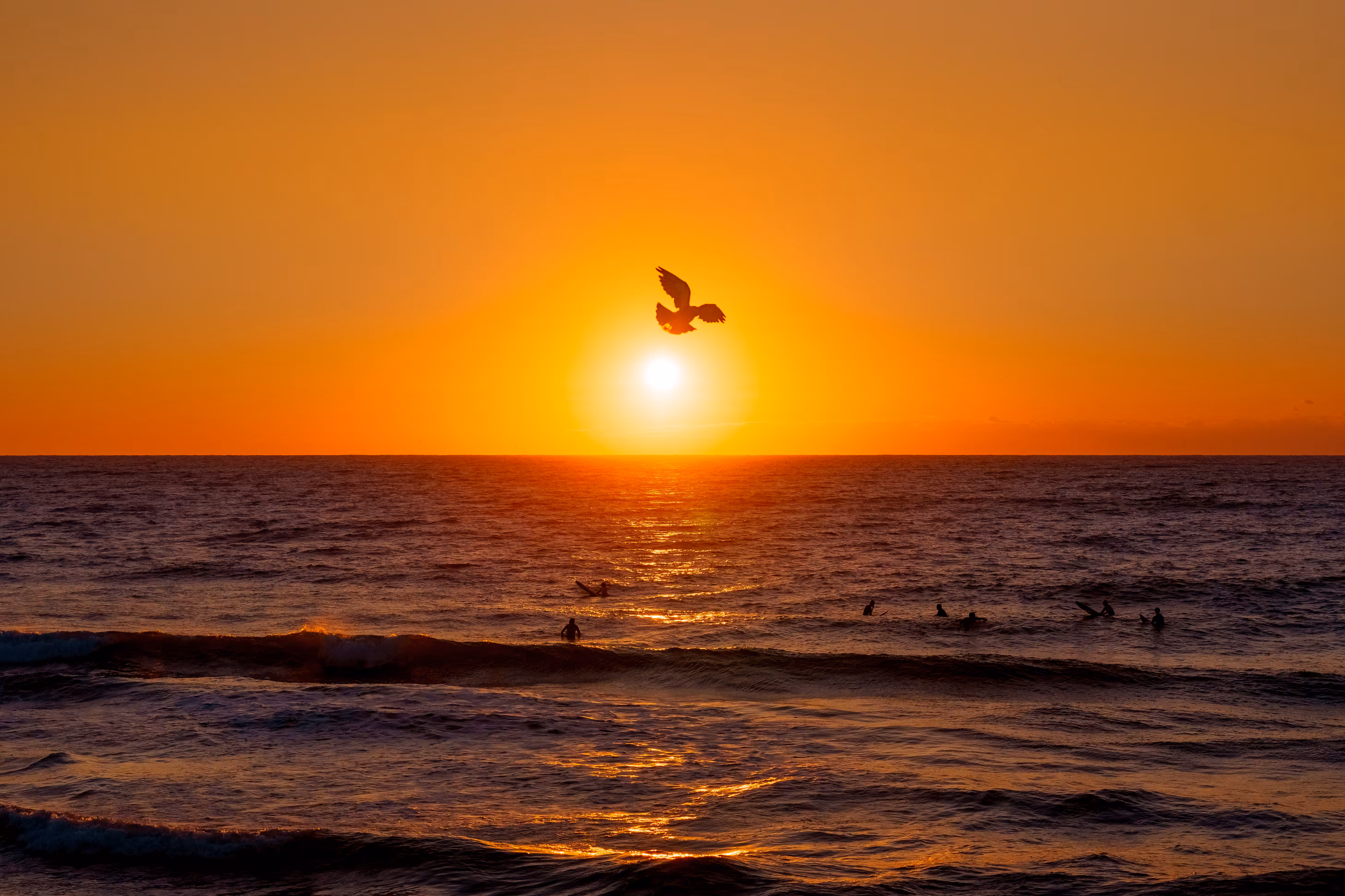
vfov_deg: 19.5
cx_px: 672
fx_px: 2615
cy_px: 448
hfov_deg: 28.8
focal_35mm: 70
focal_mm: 70
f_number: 8
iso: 640
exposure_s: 1/5000
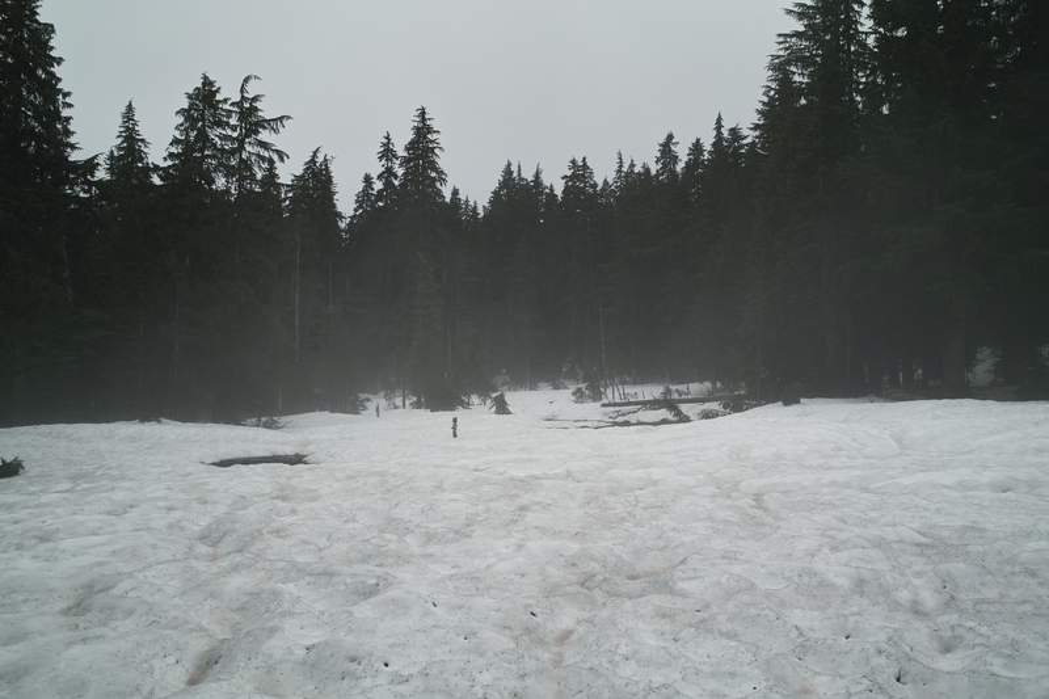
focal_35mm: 28
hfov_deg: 65.5
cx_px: 524
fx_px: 816
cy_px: 350
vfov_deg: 46.4
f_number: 5
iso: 100
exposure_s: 1/80
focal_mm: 16.6
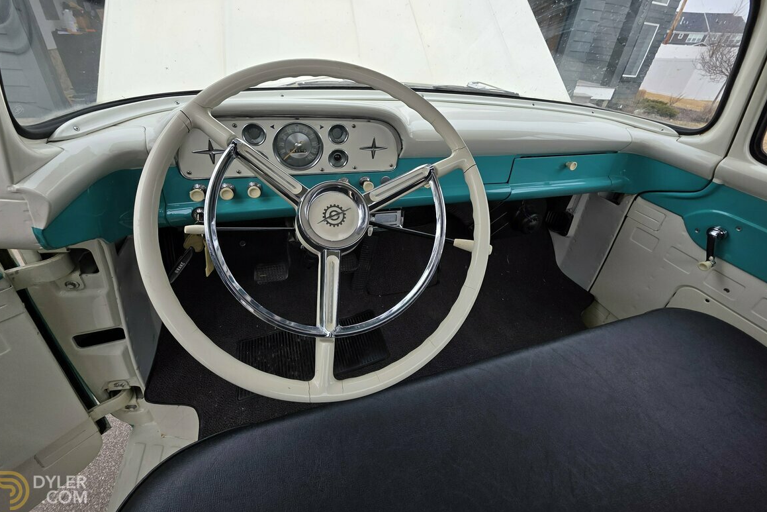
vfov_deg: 80.7
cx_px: 378
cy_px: 219
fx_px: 298
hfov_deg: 104.2
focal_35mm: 14
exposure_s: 1/594
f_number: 1.9
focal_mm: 2.2
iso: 40
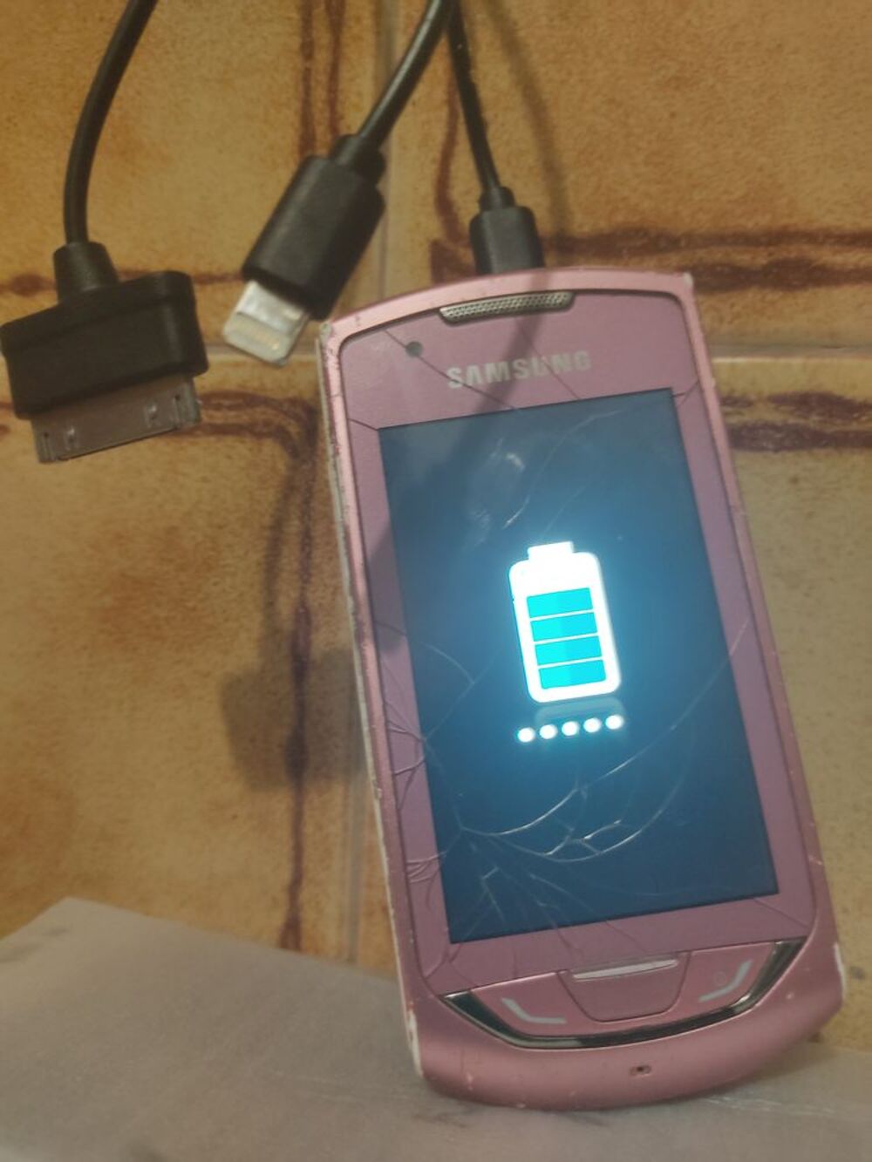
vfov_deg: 67.3
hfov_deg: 53.1
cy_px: 581
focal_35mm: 26
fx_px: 873
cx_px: 436
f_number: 1.79
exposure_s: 1/25
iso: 502
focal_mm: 4.74
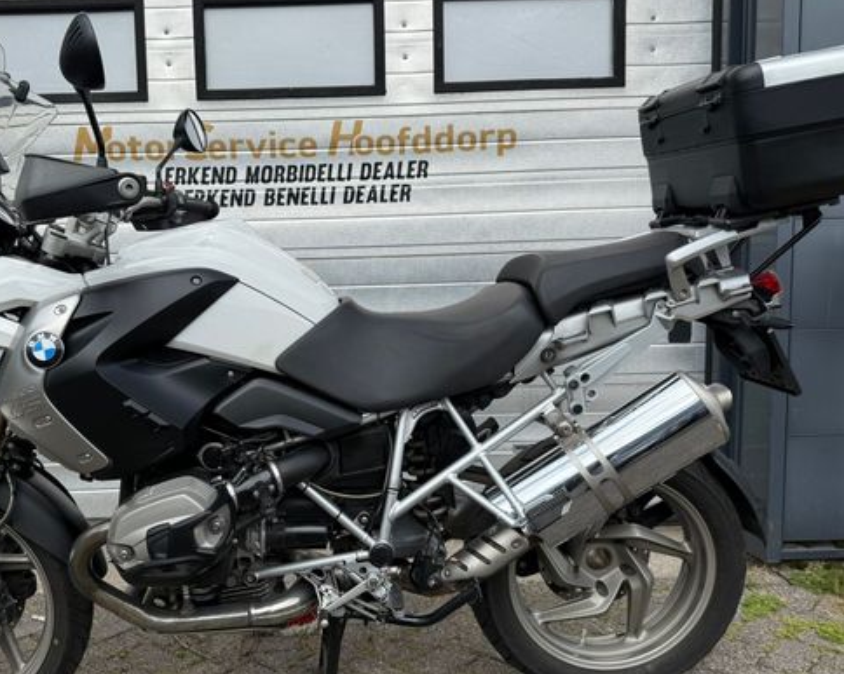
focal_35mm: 31
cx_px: 316
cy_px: 343
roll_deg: +0.5
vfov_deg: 47.1
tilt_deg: -6.1
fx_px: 774
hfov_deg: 56.5
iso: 80
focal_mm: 6.76
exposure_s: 1/3953
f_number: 1.78
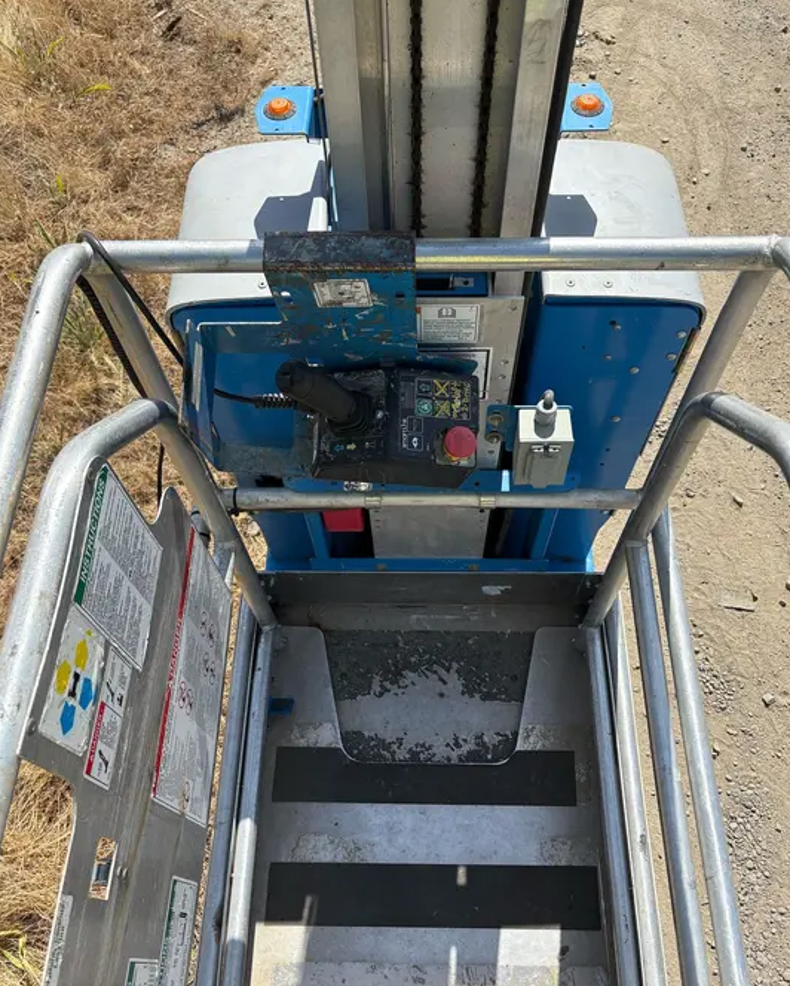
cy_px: 491
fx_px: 818
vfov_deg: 62.2
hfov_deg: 51.6
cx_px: 401
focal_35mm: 28
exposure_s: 1/2012
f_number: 1.6
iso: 50
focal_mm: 5.96
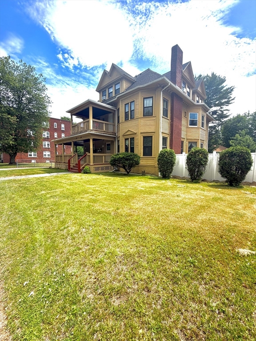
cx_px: 128
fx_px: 138
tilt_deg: -4.3
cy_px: 170
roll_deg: -0.6
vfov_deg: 102.1
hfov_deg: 85.7
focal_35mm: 14
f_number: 2.2
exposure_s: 1/770
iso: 20
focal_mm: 2.22
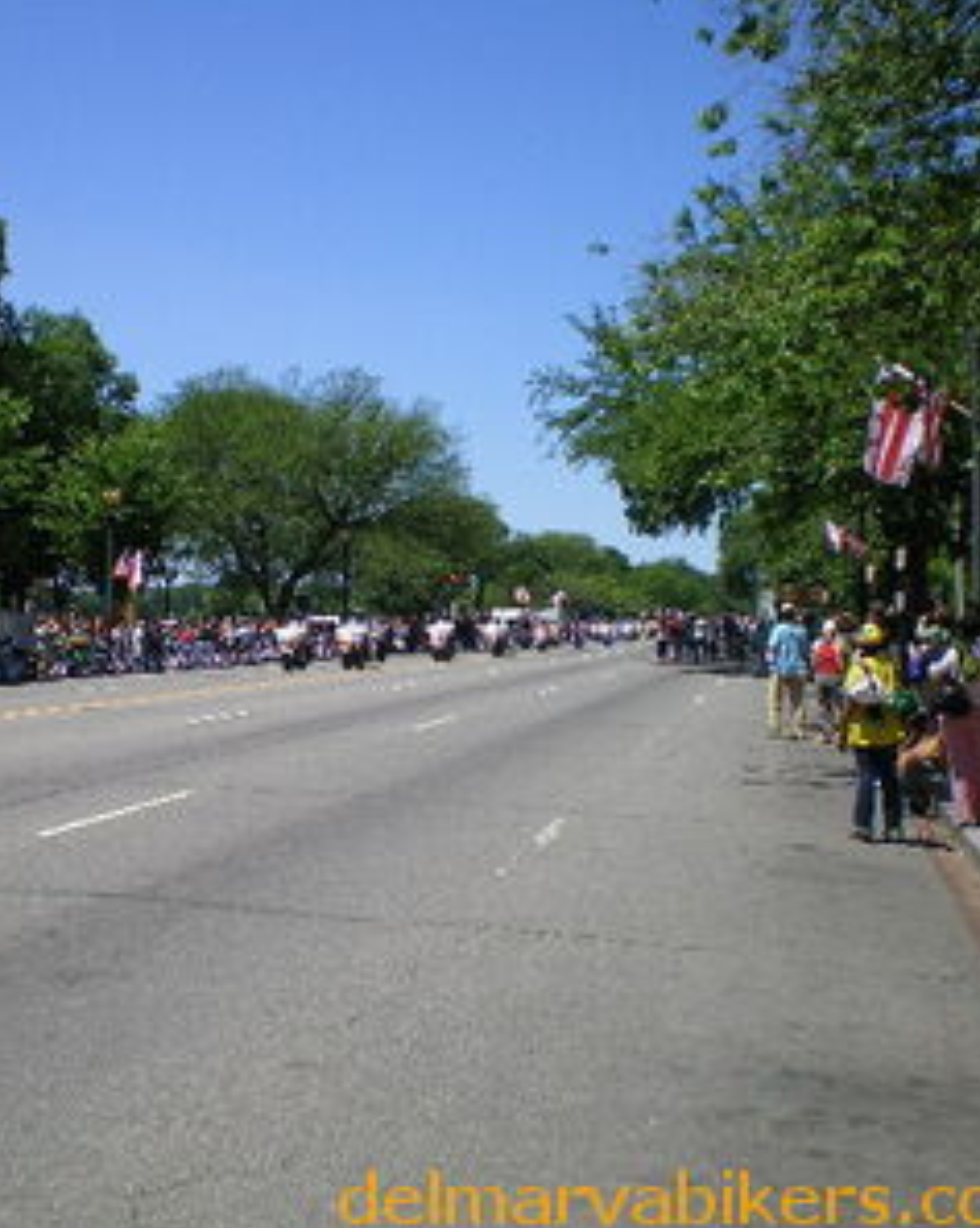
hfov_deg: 29.8
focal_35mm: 50
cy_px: 616
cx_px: 252
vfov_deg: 37.4
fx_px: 1816
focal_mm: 6.3
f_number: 4.6
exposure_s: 1/400
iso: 64
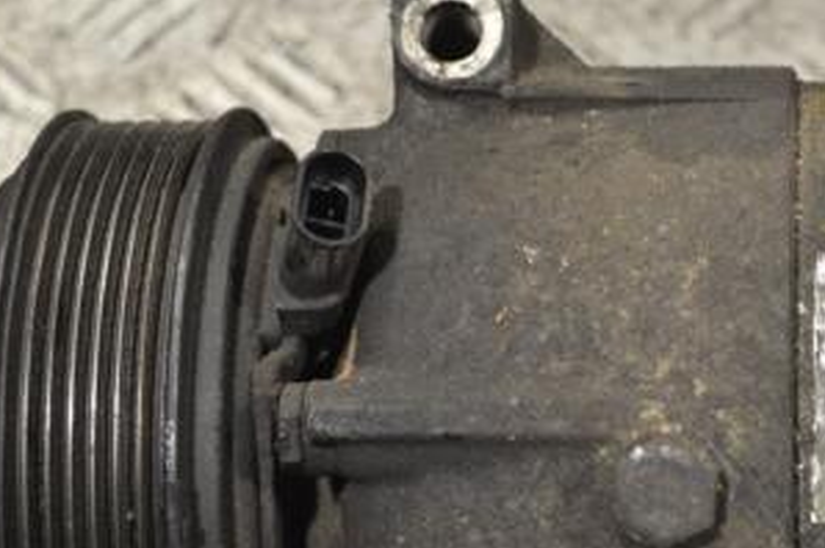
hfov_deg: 16.1
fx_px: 2907
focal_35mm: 127
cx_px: 570
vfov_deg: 10.7
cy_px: 418
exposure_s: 1/50
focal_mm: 42
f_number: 5.3
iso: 400
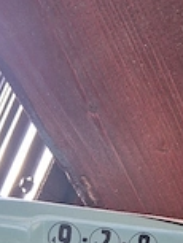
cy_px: 302
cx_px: 159
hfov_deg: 21.2
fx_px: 479
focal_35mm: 68
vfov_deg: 25.3
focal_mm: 3.98
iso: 25
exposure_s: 1/132
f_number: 1.8
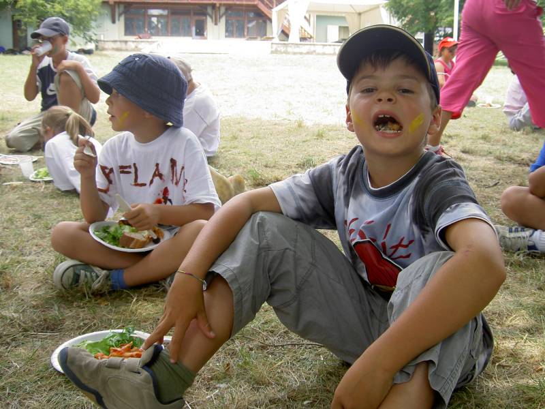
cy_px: 204
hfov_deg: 47.9
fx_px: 614
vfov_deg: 36.8
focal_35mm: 39
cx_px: 272
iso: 100
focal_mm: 8
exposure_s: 1/125
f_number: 2.8
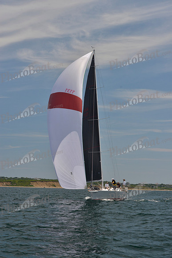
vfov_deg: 28.8
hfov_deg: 19.5
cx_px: 86
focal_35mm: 70
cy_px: 129
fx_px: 501
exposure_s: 1/800
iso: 400
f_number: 9
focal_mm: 70
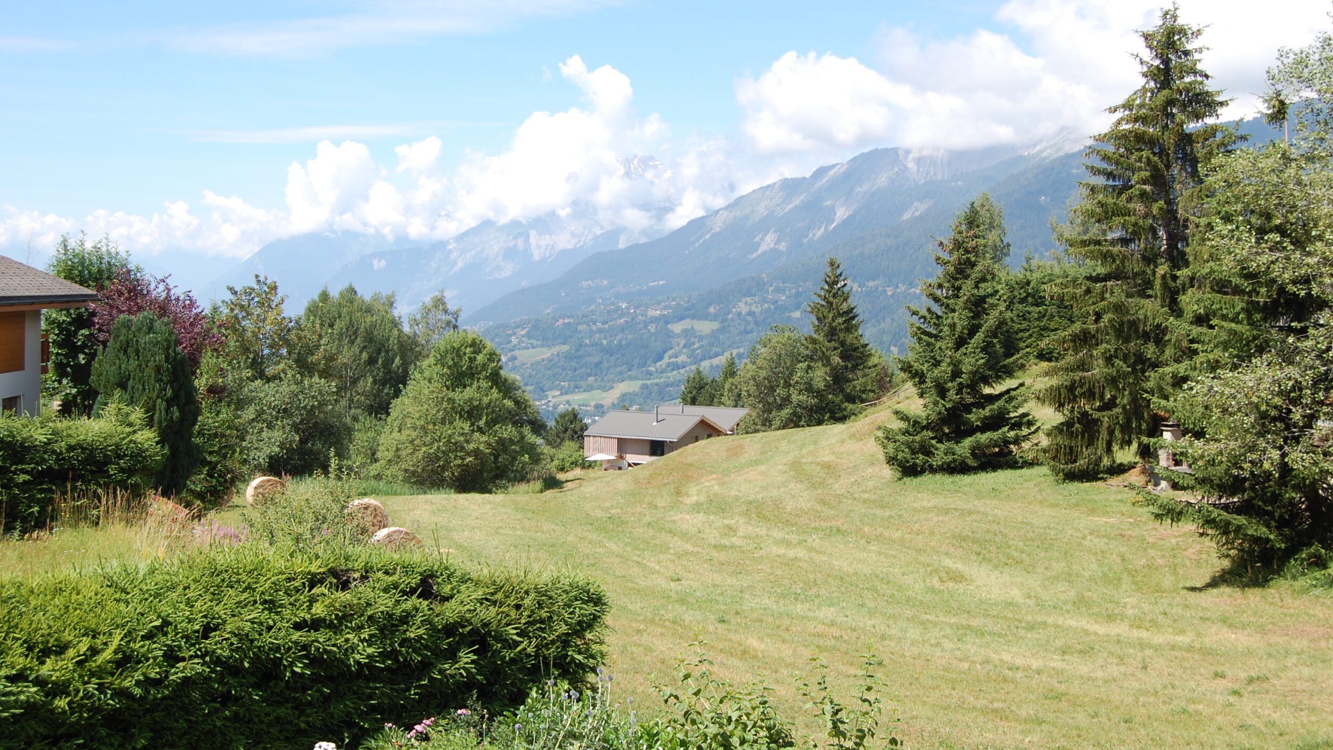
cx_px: 668
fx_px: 1697
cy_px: 307
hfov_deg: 42.9
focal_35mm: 48
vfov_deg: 24.9
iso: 200
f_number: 9
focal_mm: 30
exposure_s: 1/320
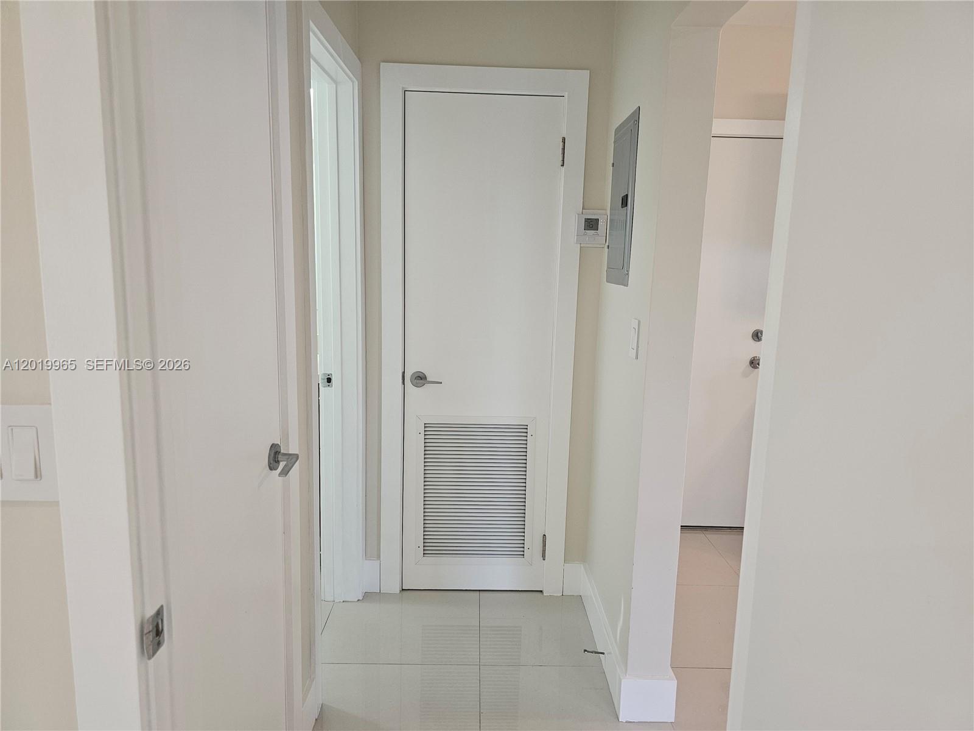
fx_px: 647
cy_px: 366
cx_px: 487
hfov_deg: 73.9
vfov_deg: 58.9
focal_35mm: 23
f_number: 1.7
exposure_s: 1/120
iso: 250
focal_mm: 6.3
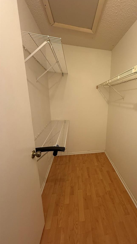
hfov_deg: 64.6
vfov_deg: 99.3
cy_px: 126
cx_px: 96
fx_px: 103
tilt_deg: -14.4
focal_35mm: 16
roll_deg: -2.0
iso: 250
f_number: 2.2
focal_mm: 2.22
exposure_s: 1/60
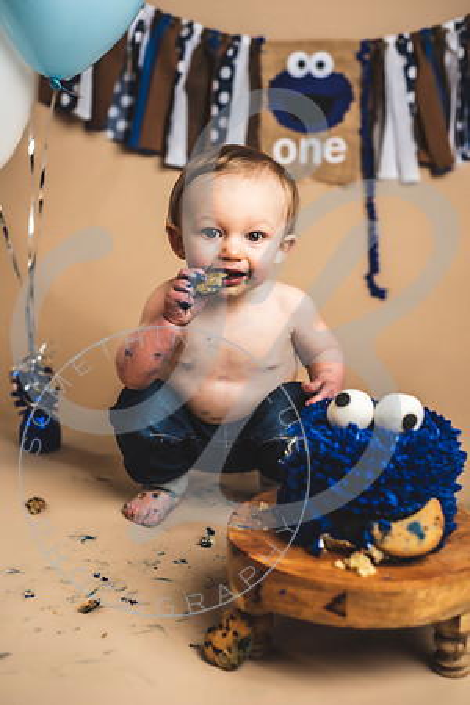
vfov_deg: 39.6
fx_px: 979
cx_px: 235
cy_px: 352
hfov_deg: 27.0
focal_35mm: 50
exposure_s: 1/125
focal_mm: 50
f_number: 2.8
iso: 200
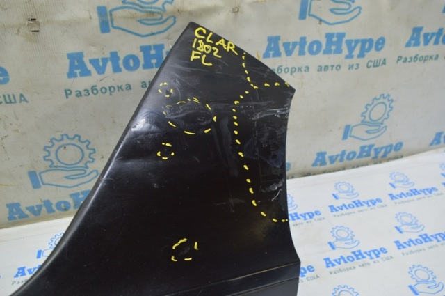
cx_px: 222
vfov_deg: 43.5
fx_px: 370
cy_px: 148
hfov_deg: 62.0
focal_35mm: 30
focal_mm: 20
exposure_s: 1/20
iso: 400
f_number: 5.6
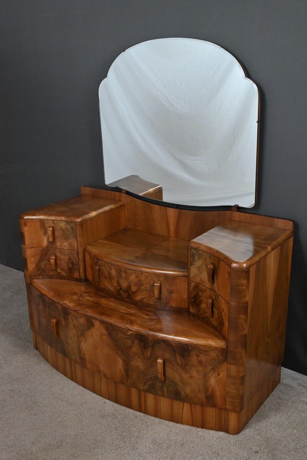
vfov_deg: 50.7
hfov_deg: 35.1
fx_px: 485
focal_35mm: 38
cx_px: 154
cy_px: 230
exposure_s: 1/125
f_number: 7.1
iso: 5000
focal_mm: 38
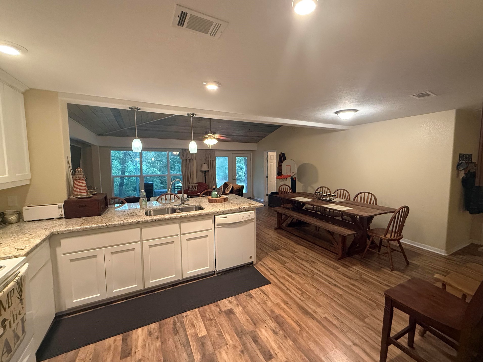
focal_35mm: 15
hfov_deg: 98.1
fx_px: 209
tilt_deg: -4.6
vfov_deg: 81.8
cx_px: 255
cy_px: 178
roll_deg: -0.2
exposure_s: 1/60
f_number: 2.2
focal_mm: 2.22
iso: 640
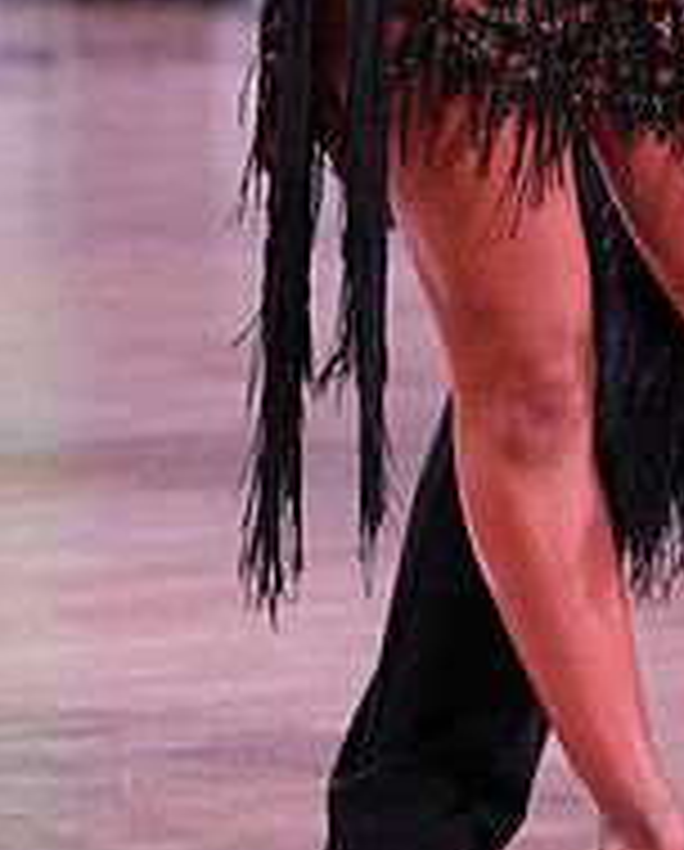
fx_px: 13192
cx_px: 713
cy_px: -328
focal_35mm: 523
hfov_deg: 3.0
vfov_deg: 3.7
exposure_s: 1/320
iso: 4000
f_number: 5
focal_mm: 182
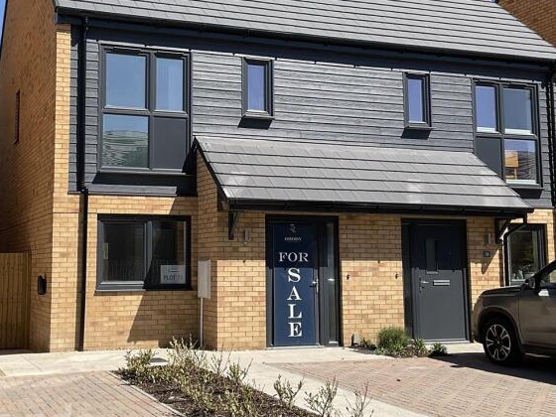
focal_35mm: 53
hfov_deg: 36.1
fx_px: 851
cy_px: 164
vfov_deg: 27.5
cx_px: 228
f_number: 1.8
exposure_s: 1/2141
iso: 16
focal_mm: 3
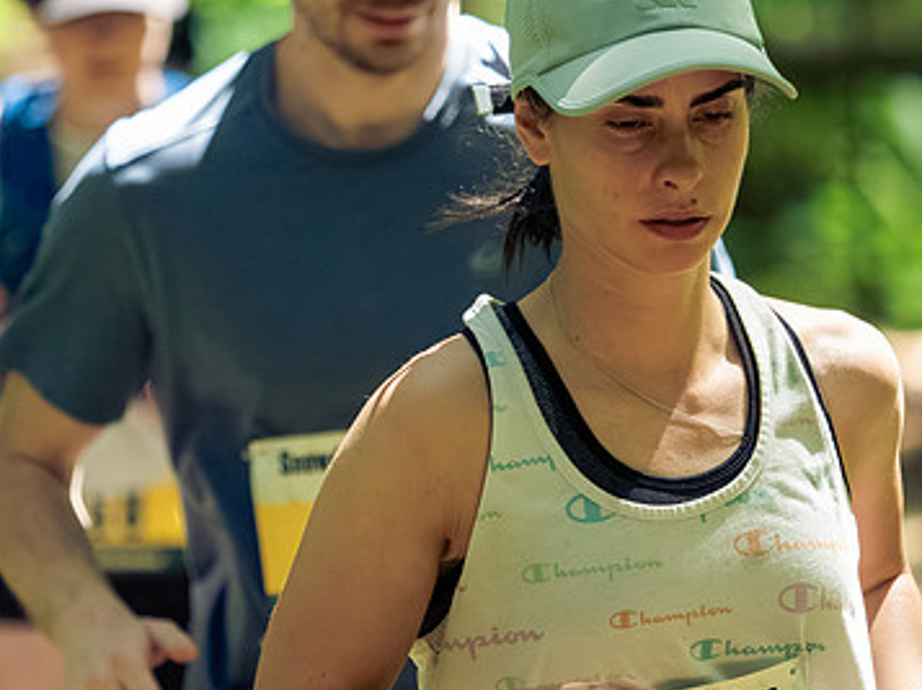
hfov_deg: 4.7
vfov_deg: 3.5
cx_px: 289
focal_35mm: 423
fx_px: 11255
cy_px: 226
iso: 5000
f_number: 2.8
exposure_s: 1/800
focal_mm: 130
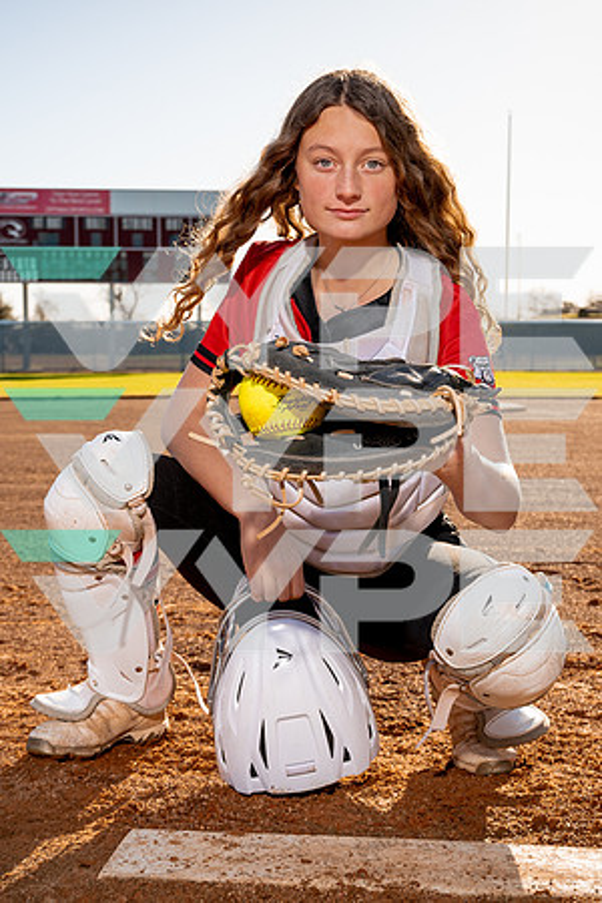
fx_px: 1407
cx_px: 343
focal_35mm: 56
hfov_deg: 24.1
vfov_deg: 35.6
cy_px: 451
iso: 100
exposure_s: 1/250
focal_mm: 37
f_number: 5.6
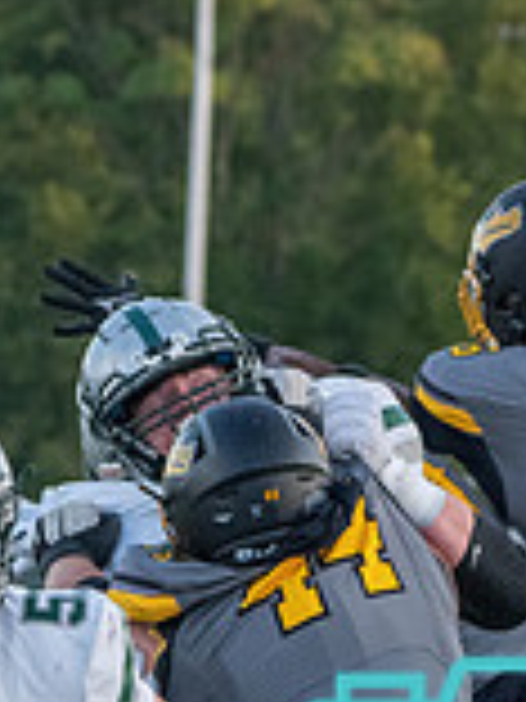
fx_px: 11528
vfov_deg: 3.5
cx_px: -41
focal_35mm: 569
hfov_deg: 2.6
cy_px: 626
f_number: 5.6
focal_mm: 119
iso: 2500
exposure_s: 1/1000
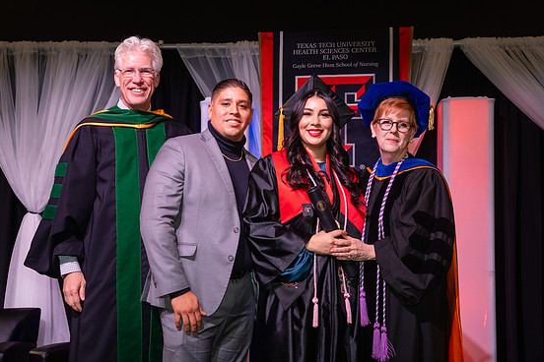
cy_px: 204
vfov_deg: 21.2
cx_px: 247
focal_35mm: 64
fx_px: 967
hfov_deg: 31.4
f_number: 5.6
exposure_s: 1/160
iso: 1250
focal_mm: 48
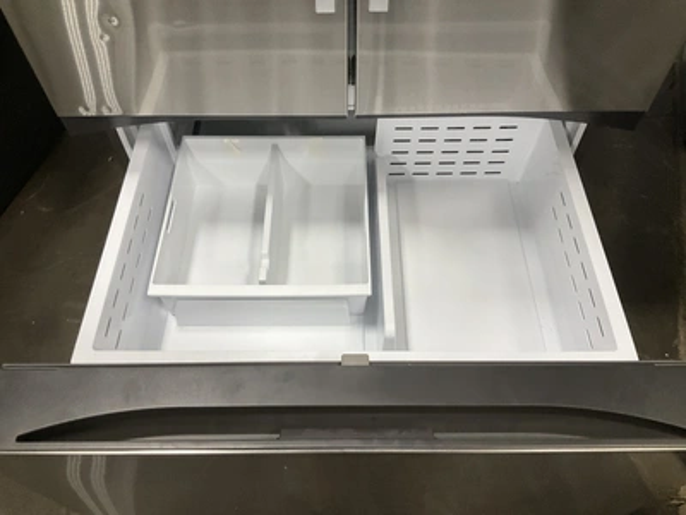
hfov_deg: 61.7
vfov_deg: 48.2
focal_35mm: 29
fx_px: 575
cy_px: 258
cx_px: 343
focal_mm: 3
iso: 160
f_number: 1.8
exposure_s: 1/60
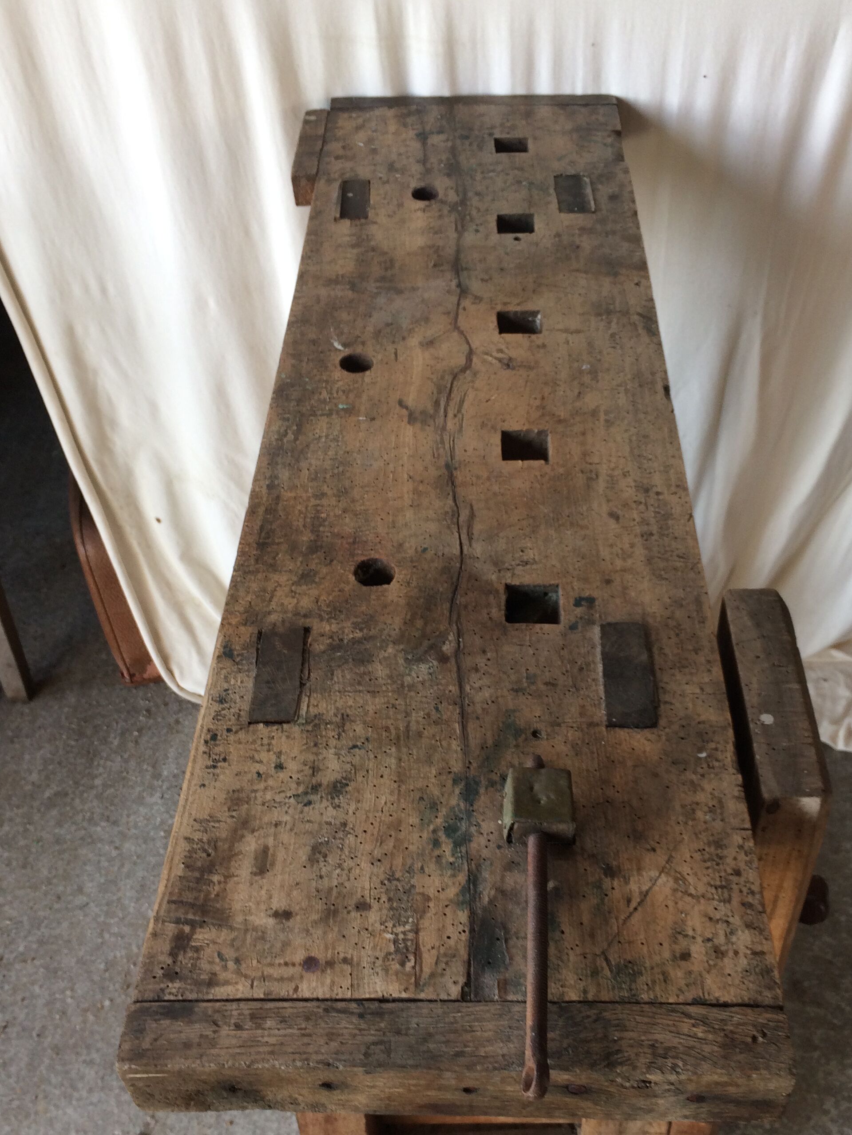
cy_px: 652
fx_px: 1214
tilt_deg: -47.8
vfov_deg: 50.0
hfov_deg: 38.6
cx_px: 458
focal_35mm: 37
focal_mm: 4.15
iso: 40
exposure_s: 1/50
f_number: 2.2
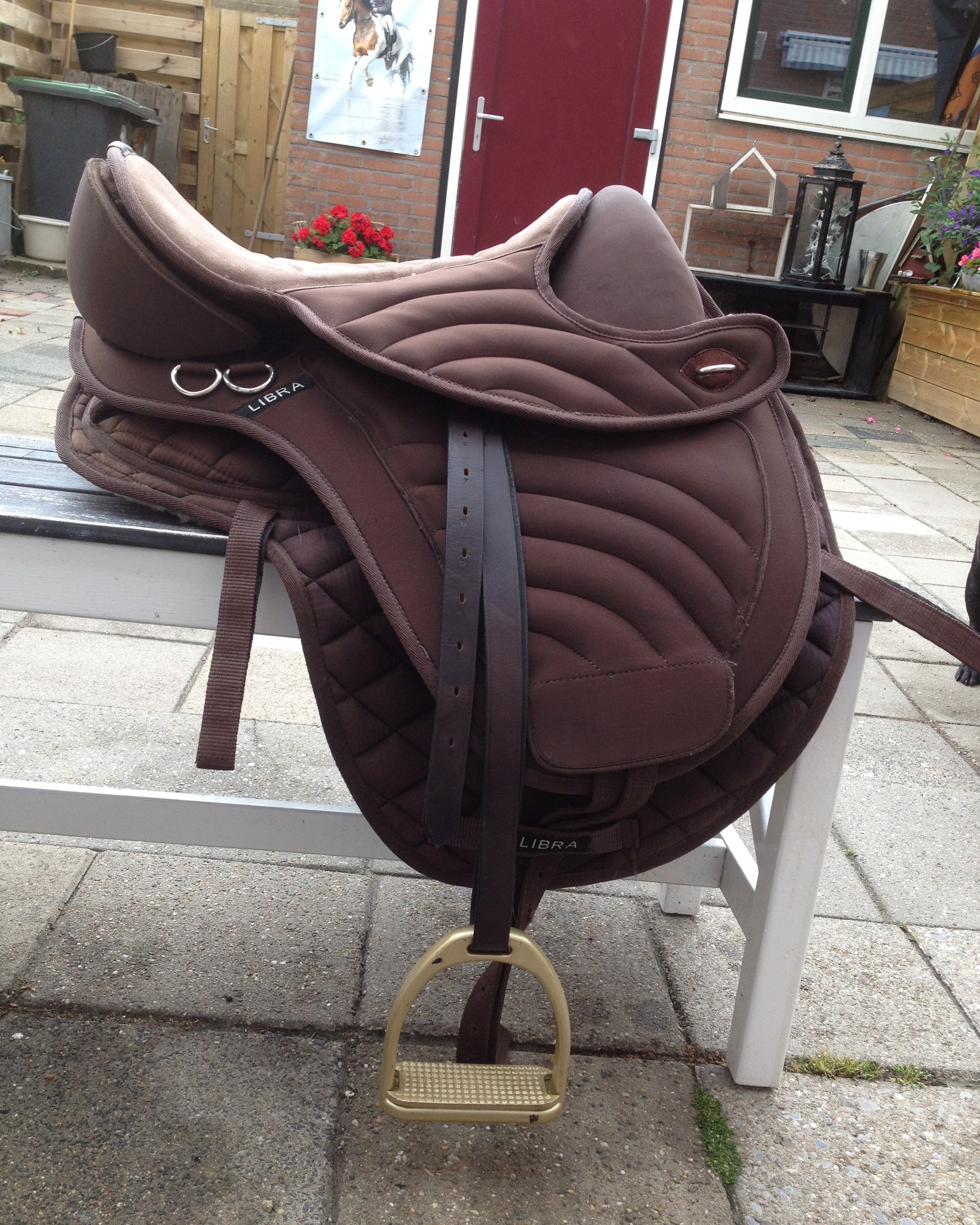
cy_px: 653
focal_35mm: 37
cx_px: 495
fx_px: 1342
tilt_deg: -20.1
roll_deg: -7.9
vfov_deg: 49.1
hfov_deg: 40.1
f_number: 2.4
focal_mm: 4.28
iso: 64
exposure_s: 1/120
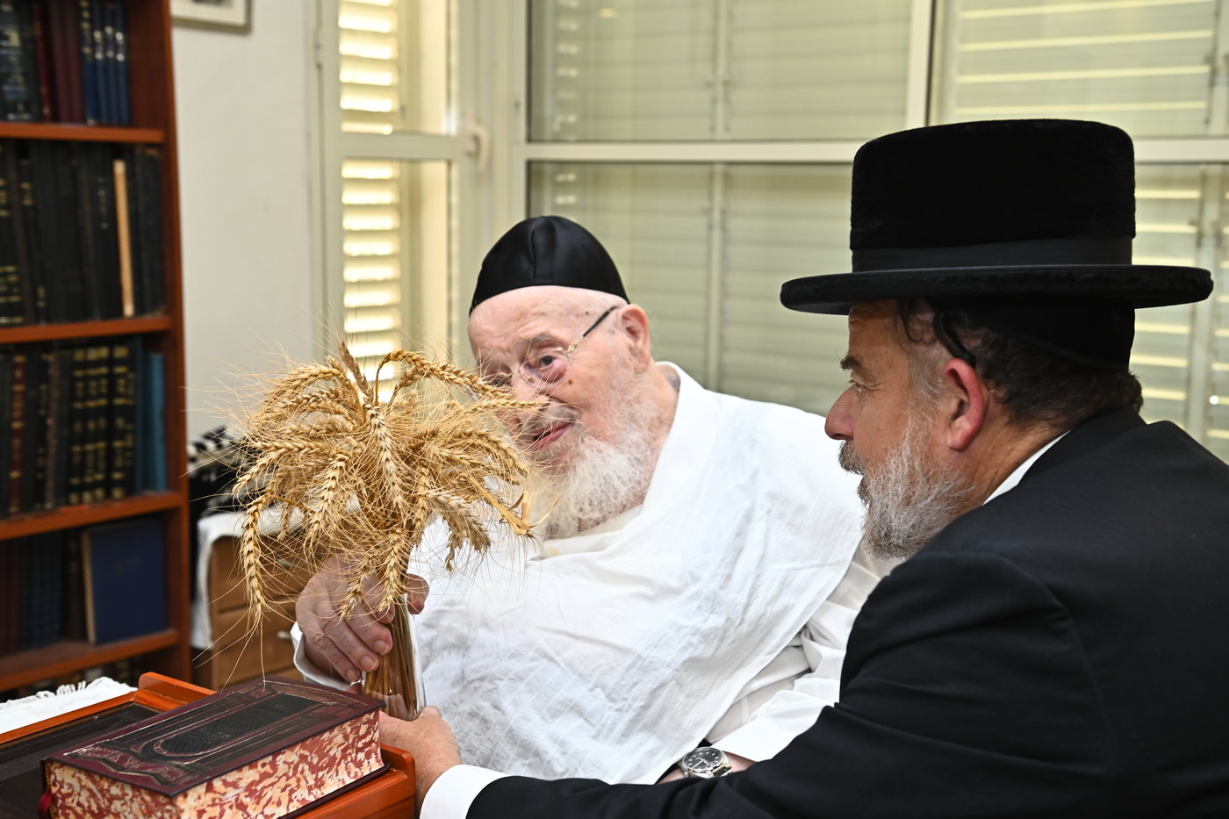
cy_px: 410
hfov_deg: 43.6
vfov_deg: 29.9
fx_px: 1536
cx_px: 614
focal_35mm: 45
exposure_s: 1/160
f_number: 4.5
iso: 1000
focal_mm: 45
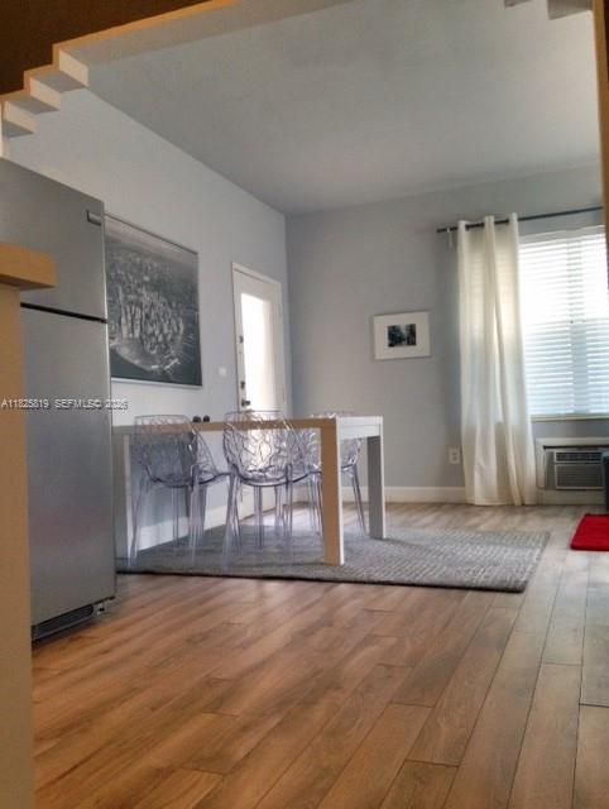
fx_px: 772
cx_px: 304
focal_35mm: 33
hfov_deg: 43.0
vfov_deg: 55.3
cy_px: 404
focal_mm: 4.12
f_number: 2.4
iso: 100
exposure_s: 1/20
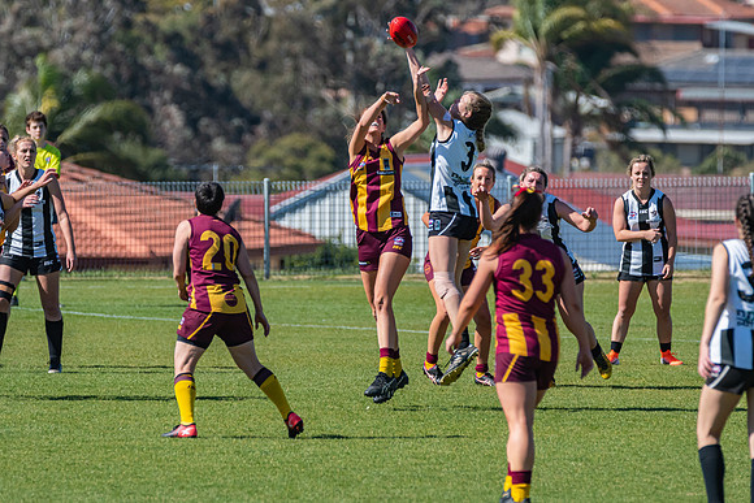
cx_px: 377
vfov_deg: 2.0
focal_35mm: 676
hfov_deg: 3.1
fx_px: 14154
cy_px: 252
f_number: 8
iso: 800
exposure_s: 1/2500
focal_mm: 450
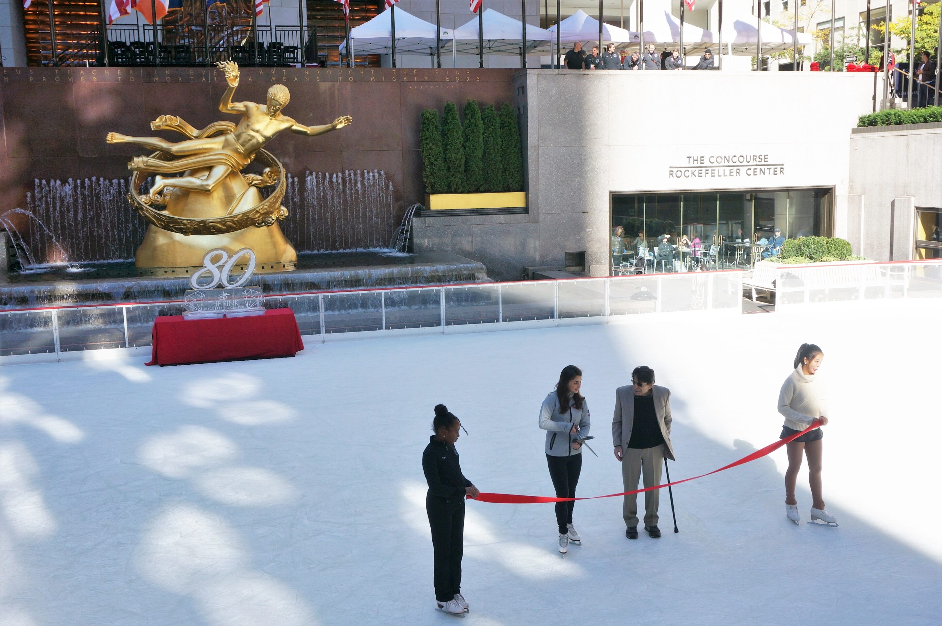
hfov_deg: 57.3
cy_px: 313
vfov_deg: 39.9
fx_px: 863
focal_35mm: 33
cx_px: 471
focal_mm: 22
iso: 100
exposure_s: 1/250
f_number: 7.1
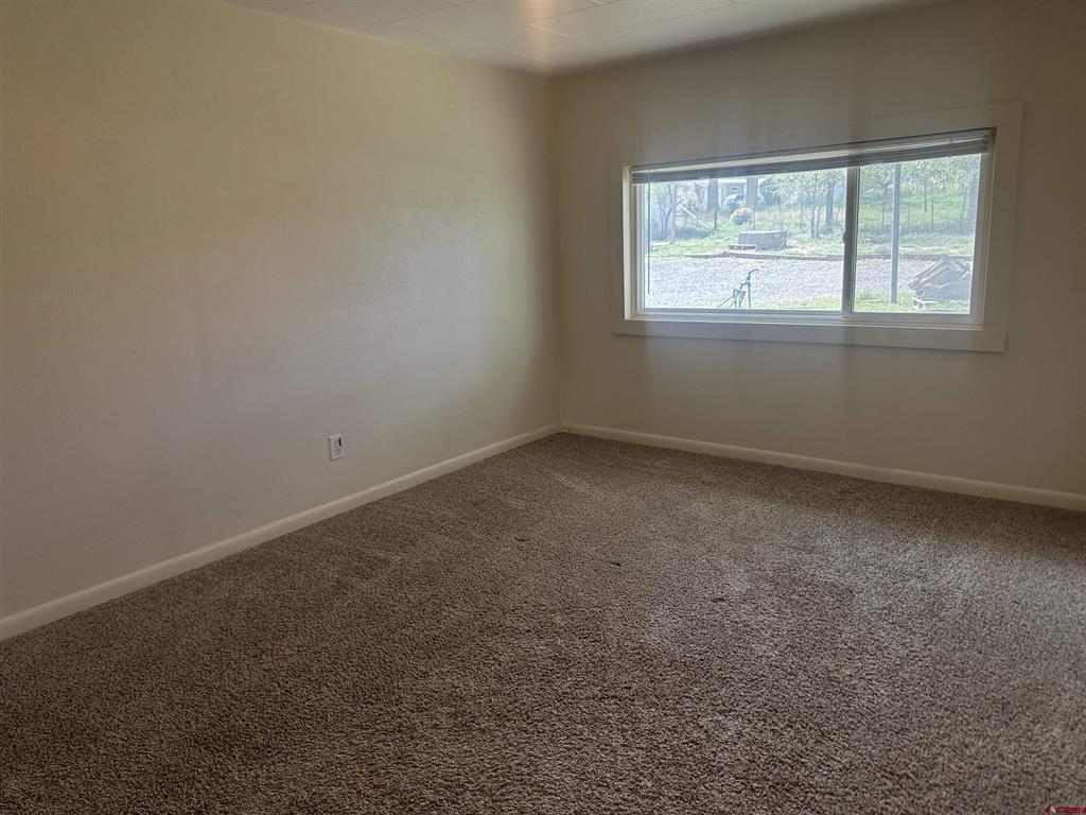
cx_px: 543
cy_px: 408
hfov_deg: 71.6
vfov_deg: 56.8
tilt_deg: -12.5
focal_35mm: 24
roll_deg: +0.9
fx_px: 753
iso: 80
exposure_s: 1/258
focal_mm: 6.86
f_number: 1.78
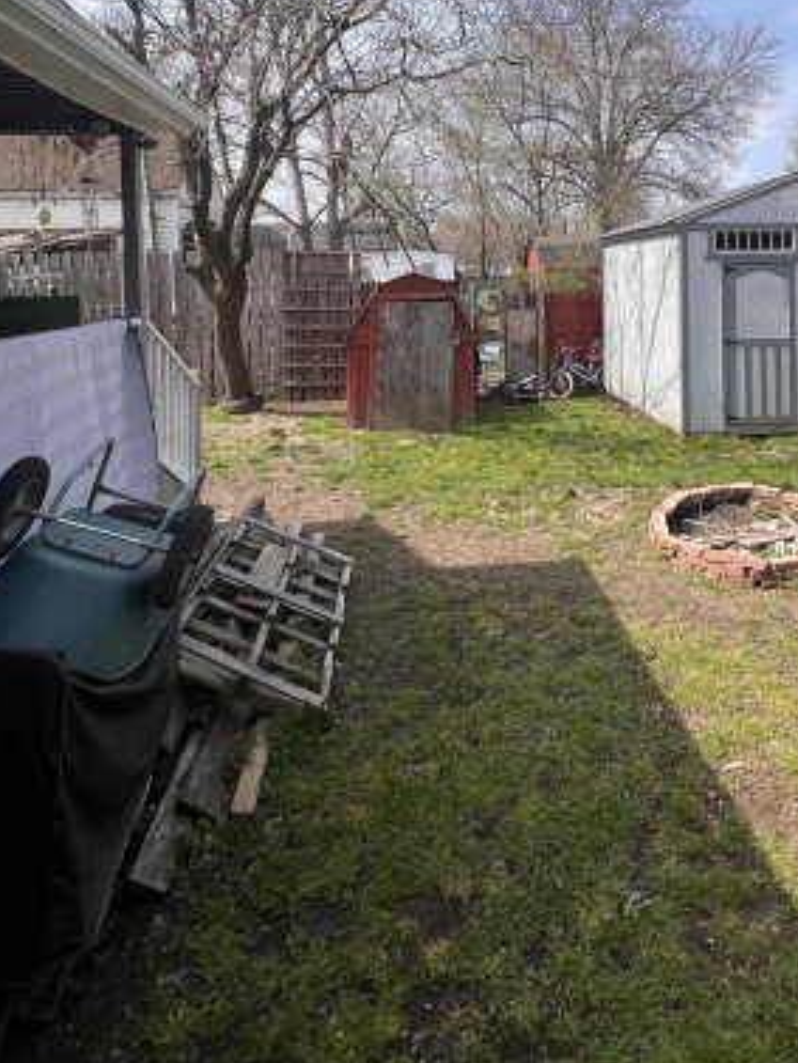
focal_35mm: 23
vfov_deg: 69.3
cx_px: 510
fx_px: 707
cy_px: 272
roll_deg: +1.9
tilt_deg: -1.1
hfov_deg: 58.0
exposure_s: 1/1179
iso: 32
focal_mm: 1.57
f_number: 1.8
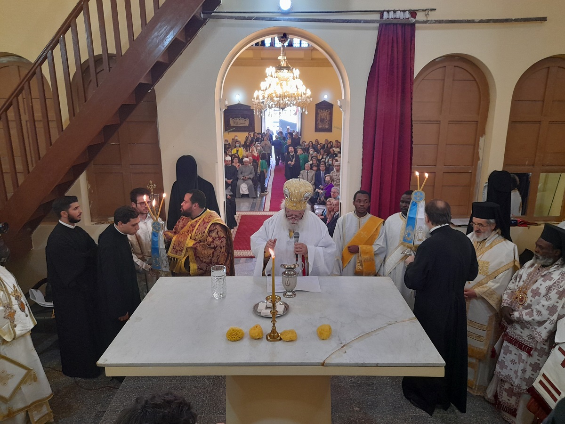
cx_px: 282
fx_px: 408
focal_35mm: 25
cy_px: 212
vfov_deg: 54.9
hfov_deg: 69.4
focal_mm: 4.6
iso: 320
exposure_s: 1/50
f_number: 2
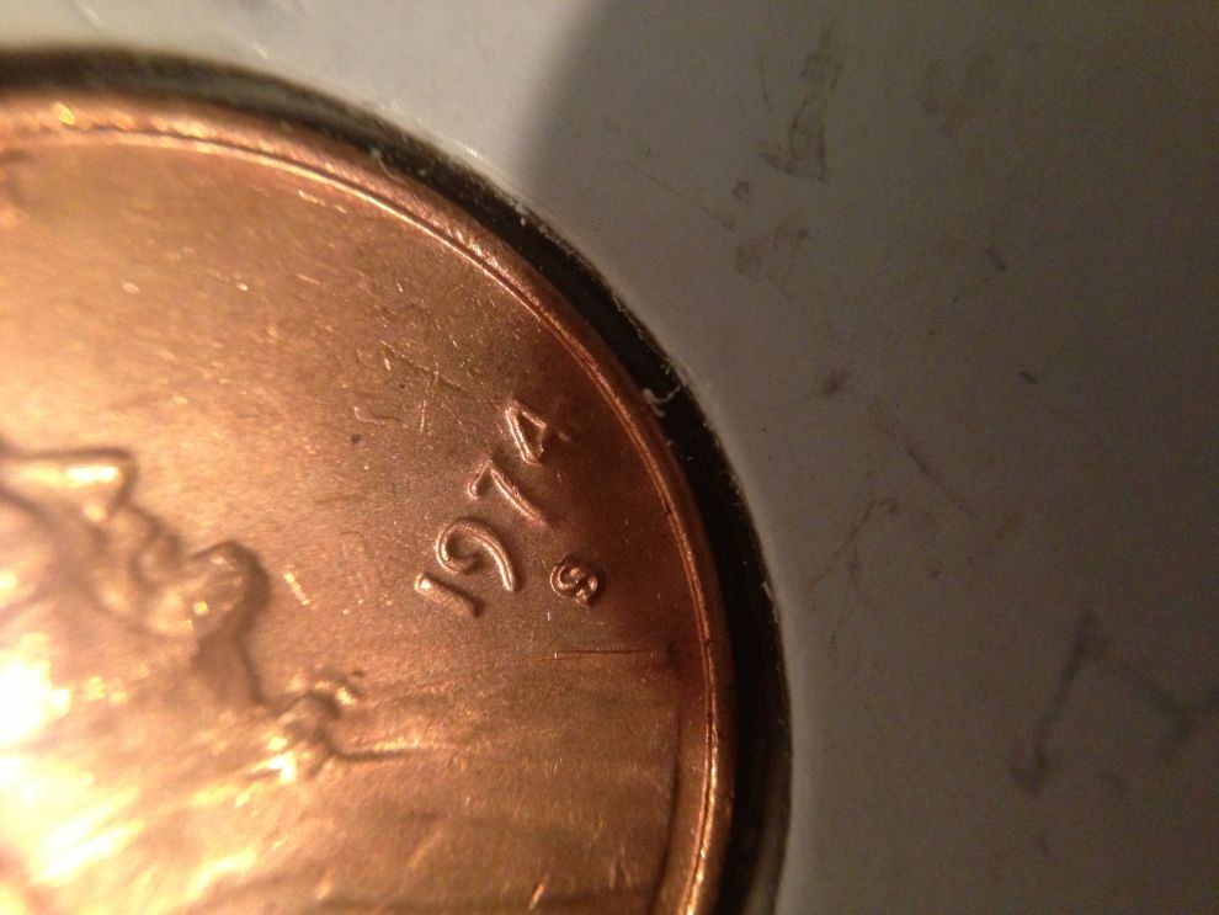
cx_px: 610
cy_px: 458
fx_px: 1162
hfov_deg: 55.3
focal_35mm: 33
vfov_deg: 43.0
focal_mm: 4.13
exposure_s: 1/15
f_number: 2.4
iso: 400
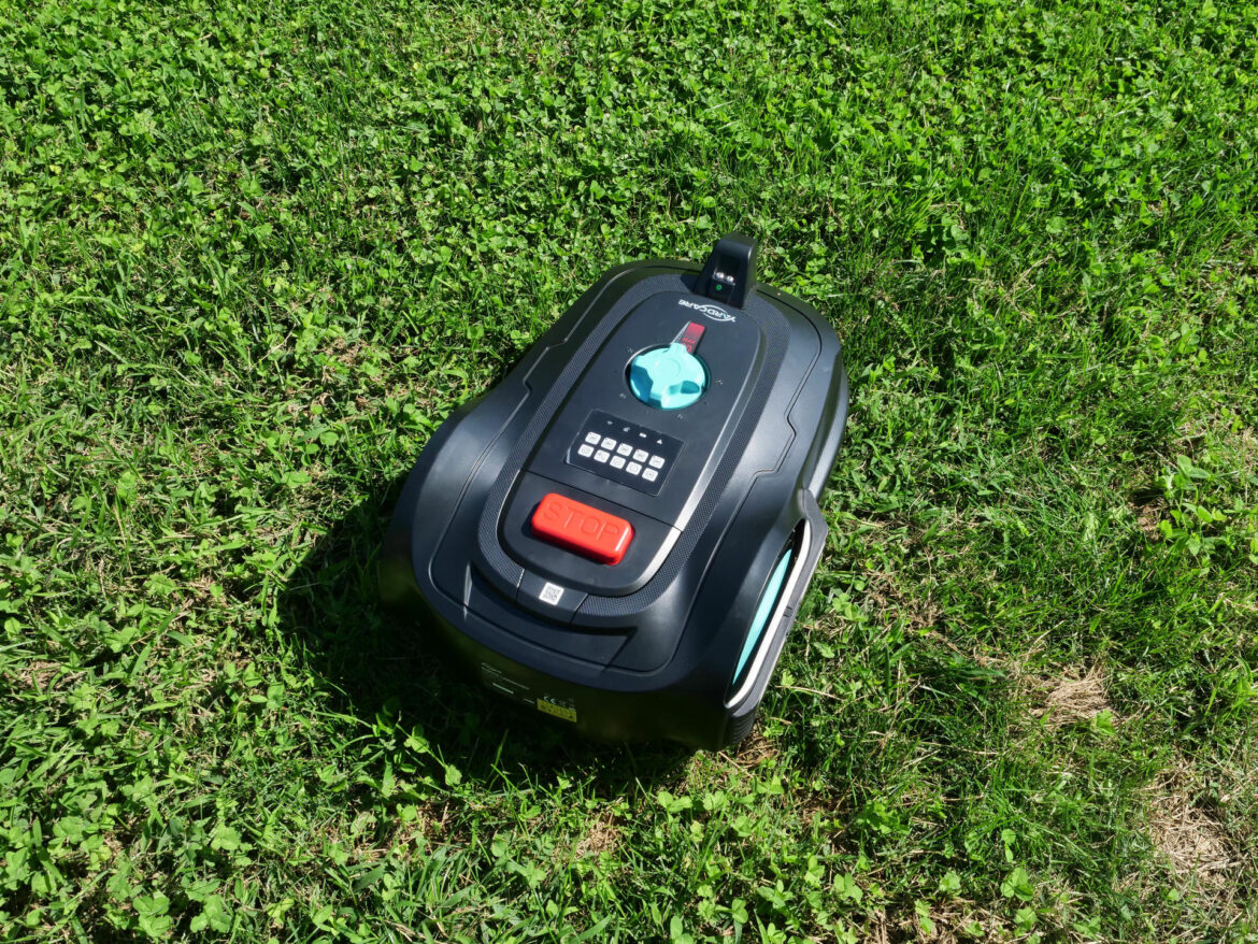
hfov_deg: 53.9
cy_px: 472
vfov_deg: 41.8
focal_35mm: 34
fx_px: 1236
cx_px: 629
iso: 400
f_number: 8
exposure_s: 1/800
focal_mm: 17
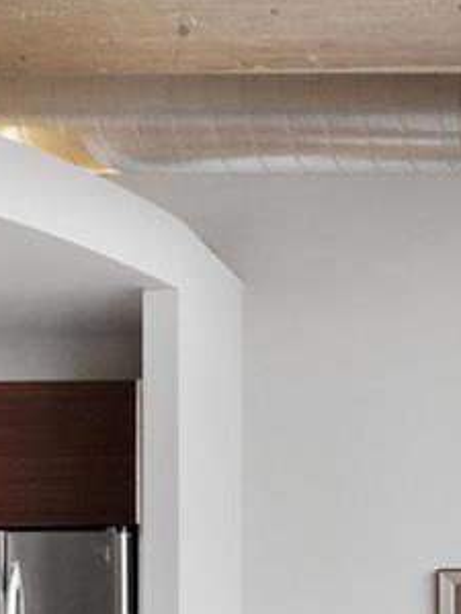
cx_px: 631
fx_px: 1456
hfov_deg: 16.8
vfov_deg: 22.2
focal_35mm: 82
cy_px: 714
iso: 400
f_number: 8
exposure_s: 1/15
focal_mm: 8
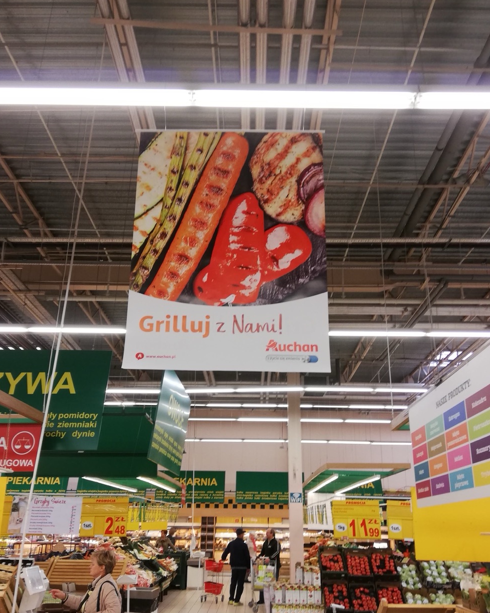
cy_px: 347
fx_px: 562
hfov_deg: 47.1
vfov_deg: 57.0
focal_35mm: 31
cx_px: 243
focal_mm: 3.81
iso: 80
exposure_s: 1/50
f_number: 4
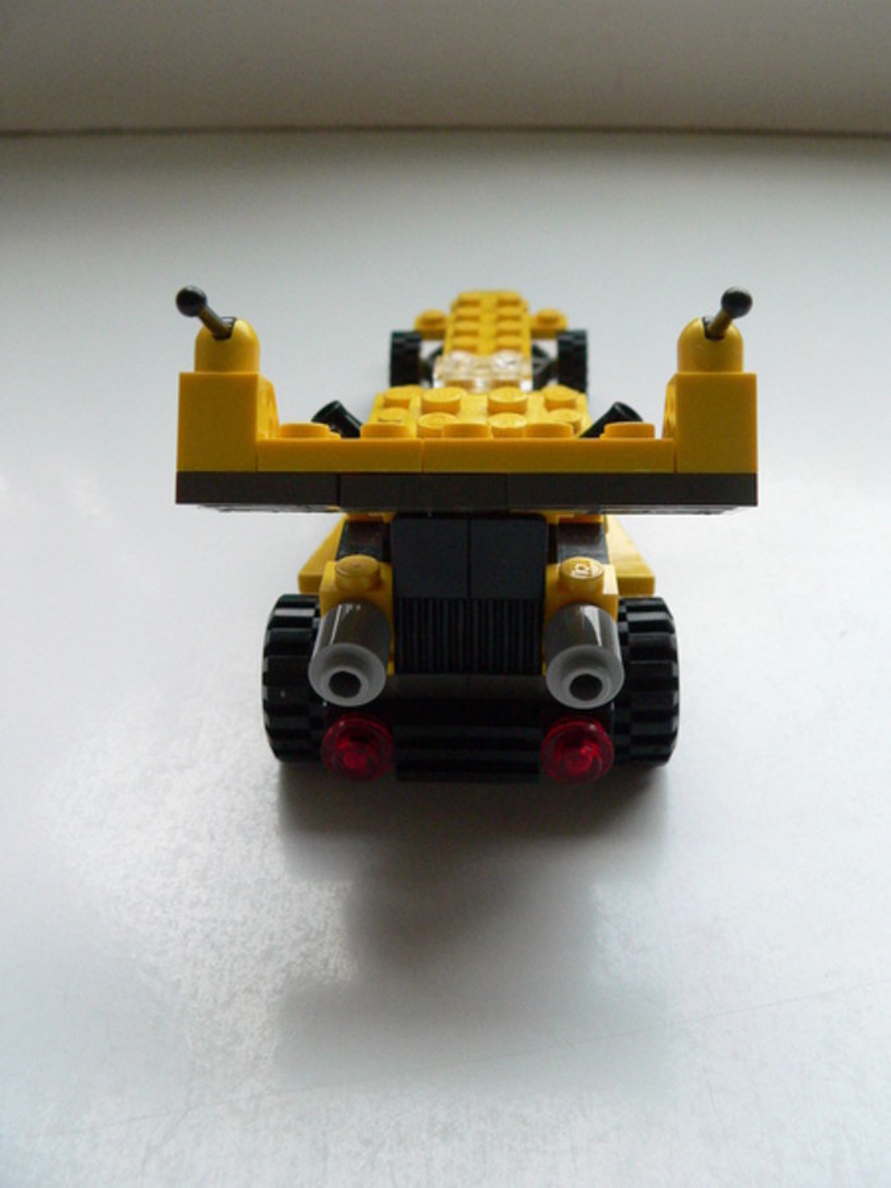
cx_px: 446
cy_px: 594
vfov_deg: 51.4
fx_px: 1235
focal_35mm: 36
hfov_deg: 39.7
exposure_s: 1/160
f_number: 4
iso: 400
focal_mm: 6
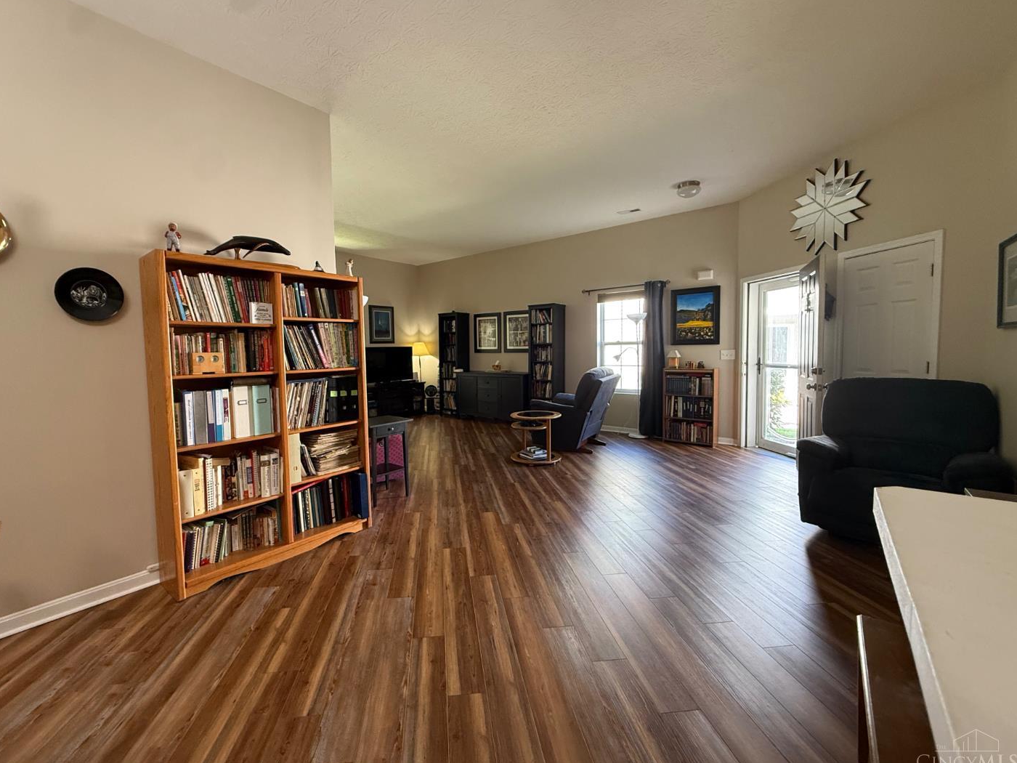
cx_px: 483
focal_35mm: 15
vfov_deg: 81.7
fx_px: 441
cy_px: 378
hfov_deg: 98.1
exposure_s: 1/60
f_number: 2.2
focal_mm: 2.22
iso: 320
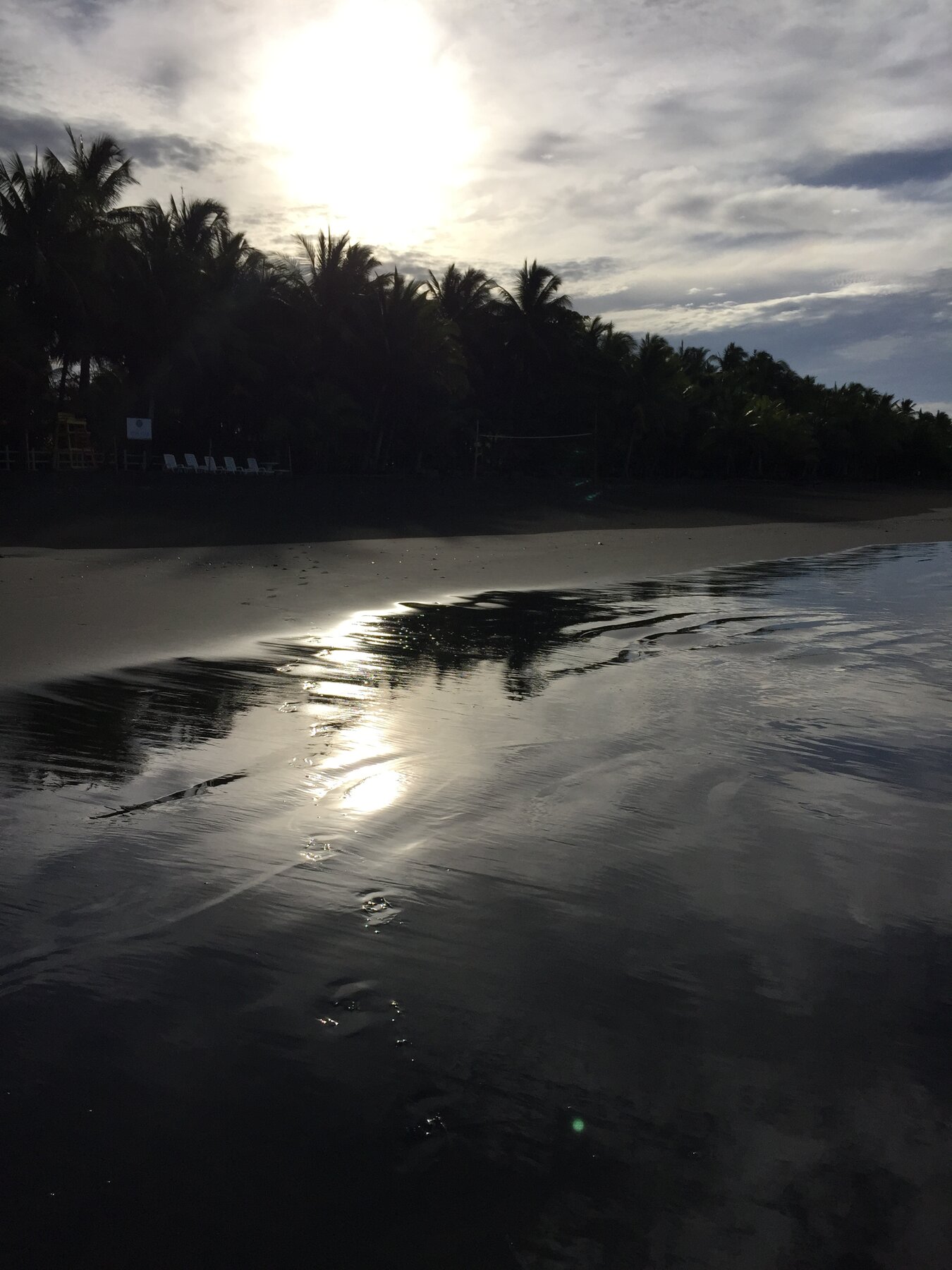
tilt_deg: -7.6
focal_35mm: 29
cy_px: 635
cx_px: 476
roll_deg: +0.0
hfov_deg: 48.2
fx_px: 1063
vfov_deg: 61.7
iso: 32
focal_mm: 4.15
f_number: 2.2
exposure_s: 1/7937
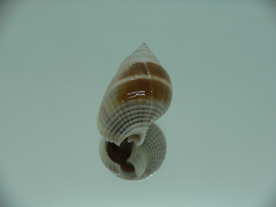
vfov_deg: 40.7
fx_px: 279
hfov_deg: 52.6
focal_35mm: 35
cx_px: 138
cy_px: 104
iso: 80
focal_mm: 4.6
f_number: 2.8
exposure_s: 1/60
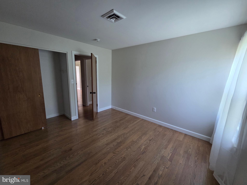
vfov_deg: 89.9
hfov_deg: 106.2
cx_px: 124
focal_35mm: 13
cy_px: 92
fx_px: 93
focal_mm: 2.2
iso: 200
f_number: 2.2
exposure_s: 1/60
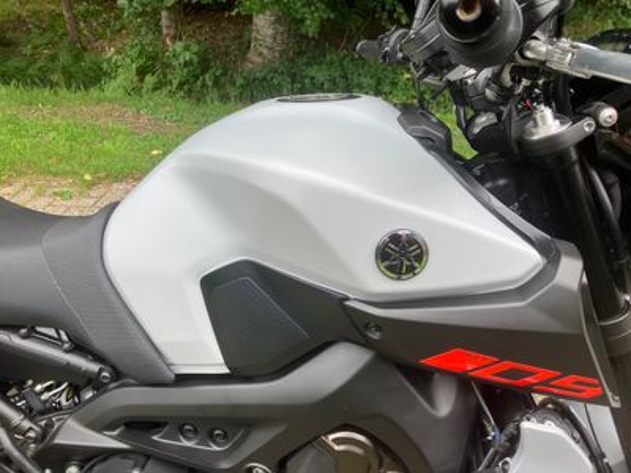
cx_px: 316
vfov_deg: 49.7
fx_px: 510
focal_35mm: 28
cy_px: 236
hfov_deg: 63.4
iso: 25
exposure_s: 1/172
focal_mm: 3.99
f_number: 1.8
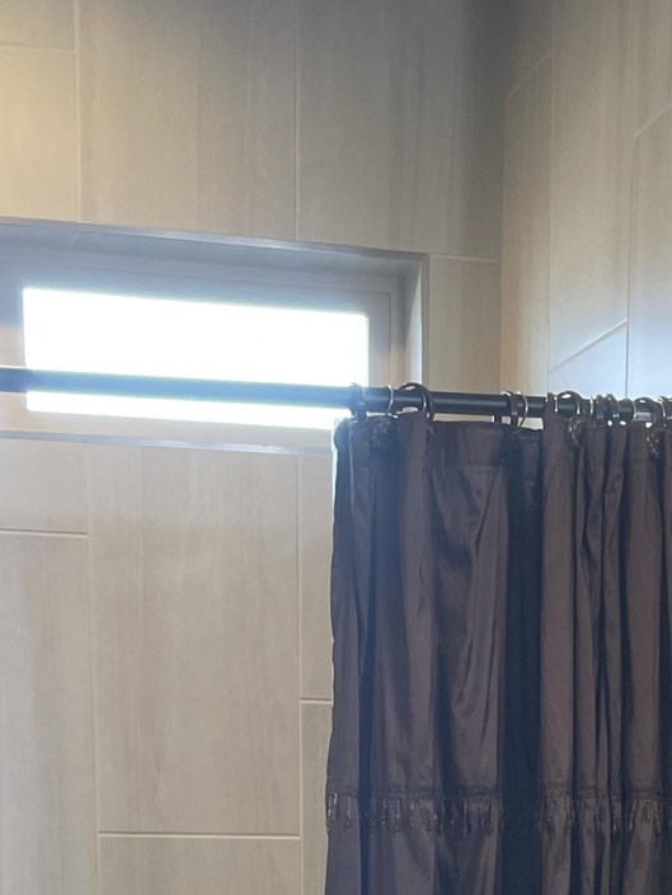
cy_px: 1398
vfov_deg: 19.6
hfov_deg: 17.4
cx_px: 408
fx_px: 2199
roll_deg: +0.4
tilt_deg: -12.5
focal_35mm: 85
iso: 64
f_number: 1.6
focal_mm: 4.2
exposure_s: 1/60
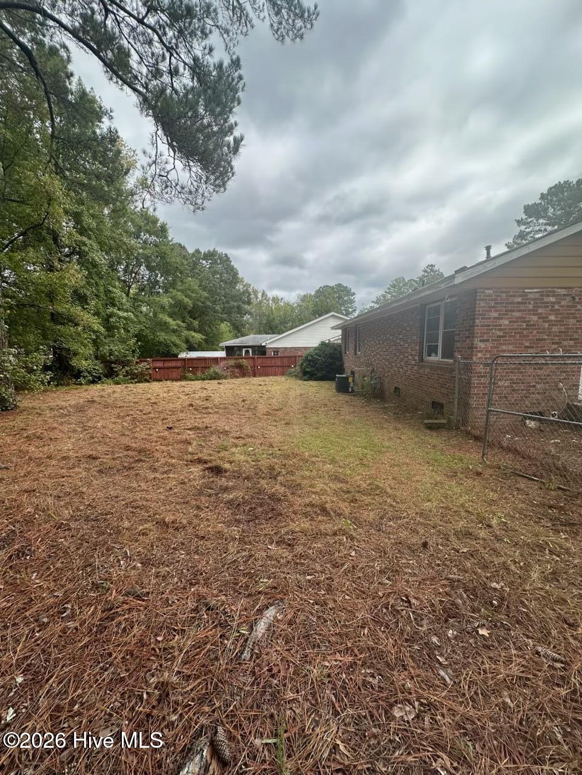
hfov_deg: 85.7
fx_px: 314
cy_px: 388
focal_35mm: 14
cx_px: 291
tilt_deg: -6.4
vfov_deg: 102.1
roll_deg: +0.4
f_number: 2.2
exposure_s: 1/769
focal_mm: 2.22
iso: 40
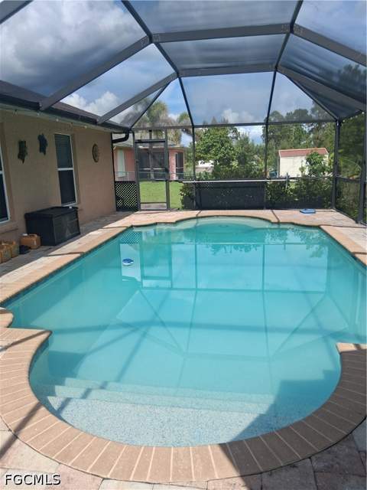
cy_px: 245
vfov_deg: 67.3
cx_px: 184
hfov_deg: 53.1
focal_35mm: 26
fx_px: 368
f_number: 1.8
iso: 25
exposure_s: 1/476
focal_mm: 3.98
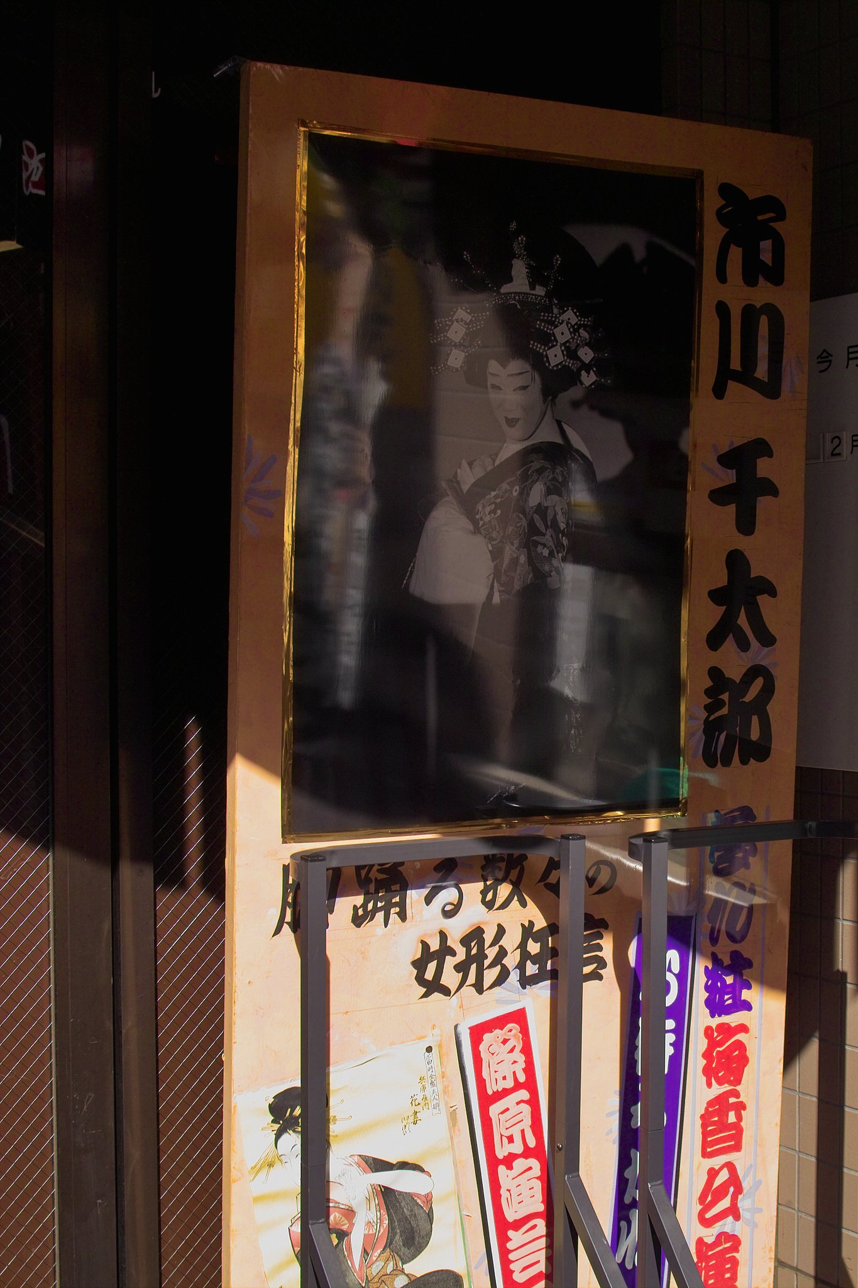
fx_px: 1823
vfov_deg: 38.9
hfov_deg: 26.5
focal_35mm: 51
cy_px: 644
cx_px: 429
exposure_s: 1/180
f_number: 5.6
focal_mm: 30
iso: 100
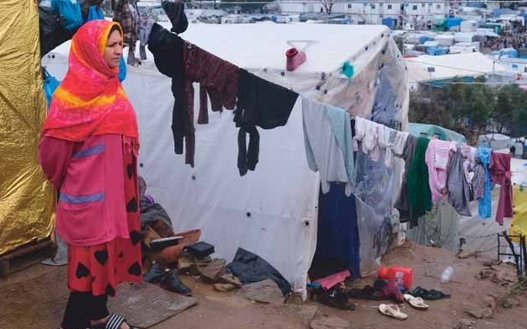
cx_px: 318
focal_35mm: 57
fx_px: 819
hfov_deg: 35.6
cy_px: 117
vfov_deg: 22.7
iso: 640
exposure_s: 1/750
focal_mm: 23
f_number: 5.6
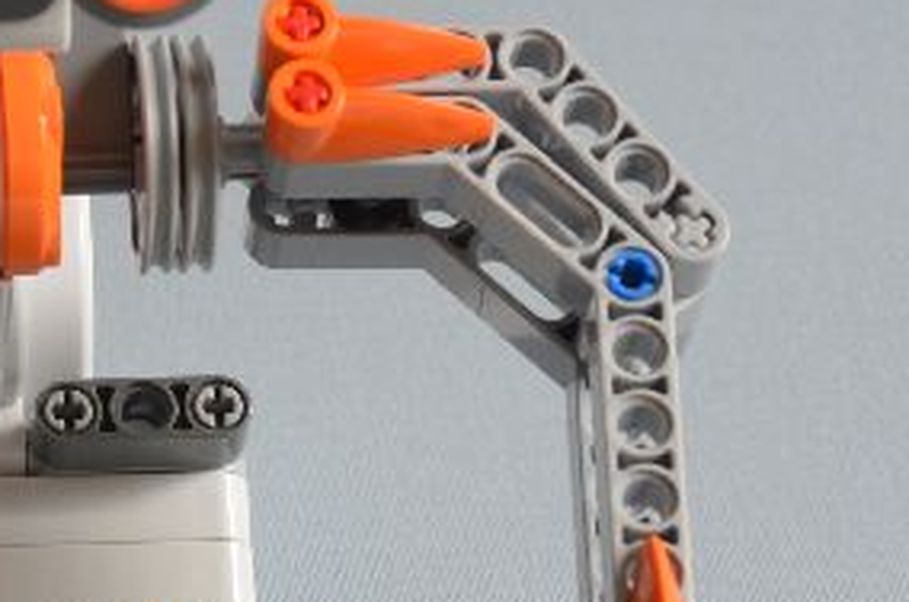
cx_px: -115
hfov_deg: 6.9
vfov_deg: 4.6
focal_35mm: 298
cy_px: 608
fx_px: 7503
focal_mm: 55
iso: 320
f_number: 8
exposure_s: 1/60
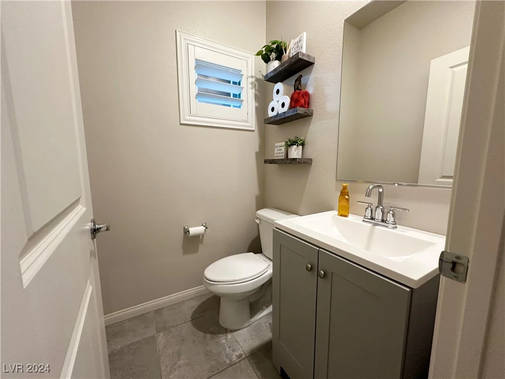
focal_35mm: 14
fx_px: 204
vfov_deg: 85.7
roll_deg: +0.0
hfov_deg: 102.1
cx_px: 252
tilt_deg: -7.1
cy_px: 190
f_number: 2.2
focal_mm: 2.22
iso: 200
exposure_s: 1/60
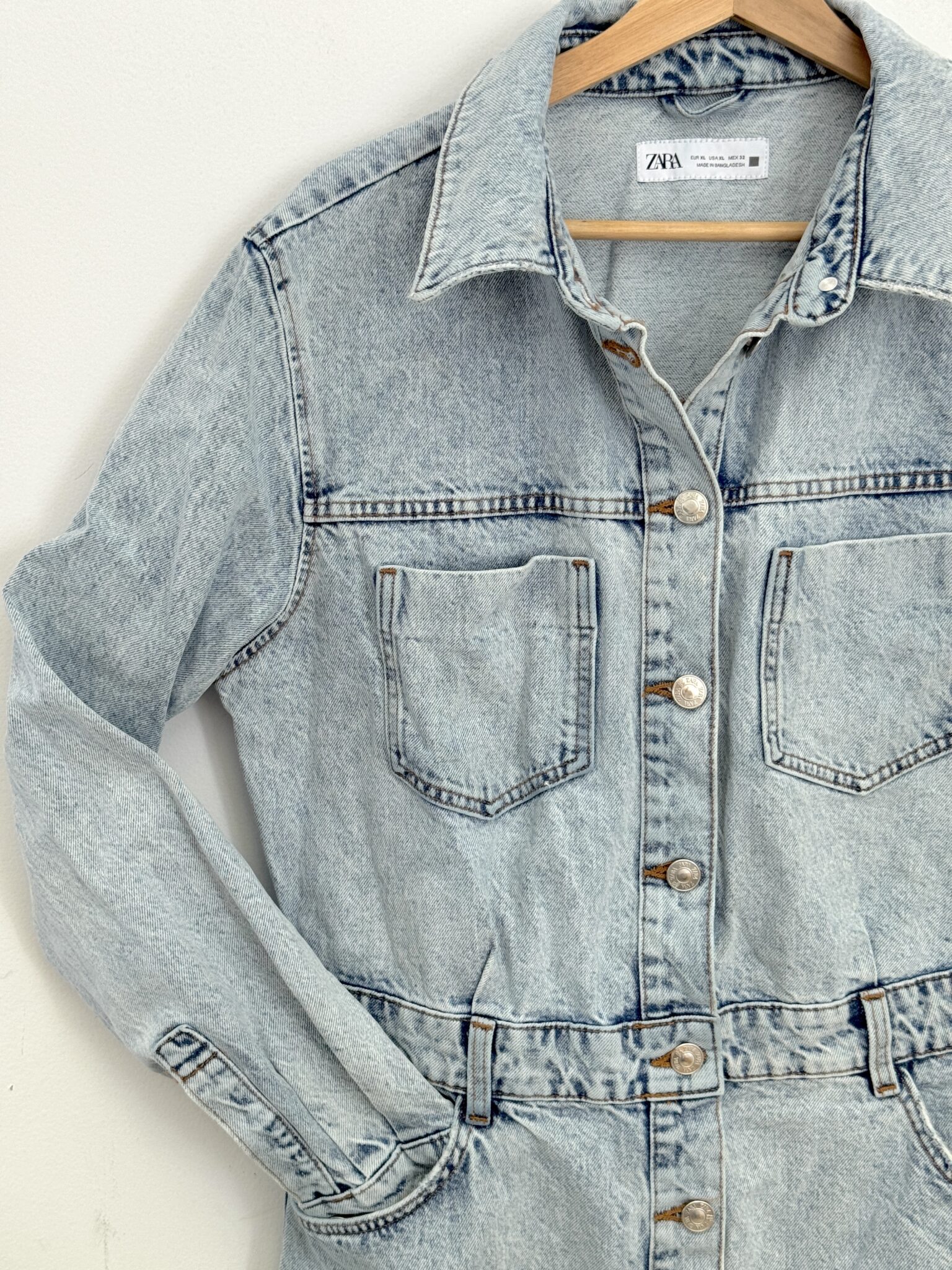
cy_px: 635
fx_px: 1760
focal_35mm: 48
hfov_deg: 30.3
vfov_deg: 39.7
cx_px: 476
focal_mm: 6.76
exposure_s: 1/120
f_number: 1.78
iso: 80
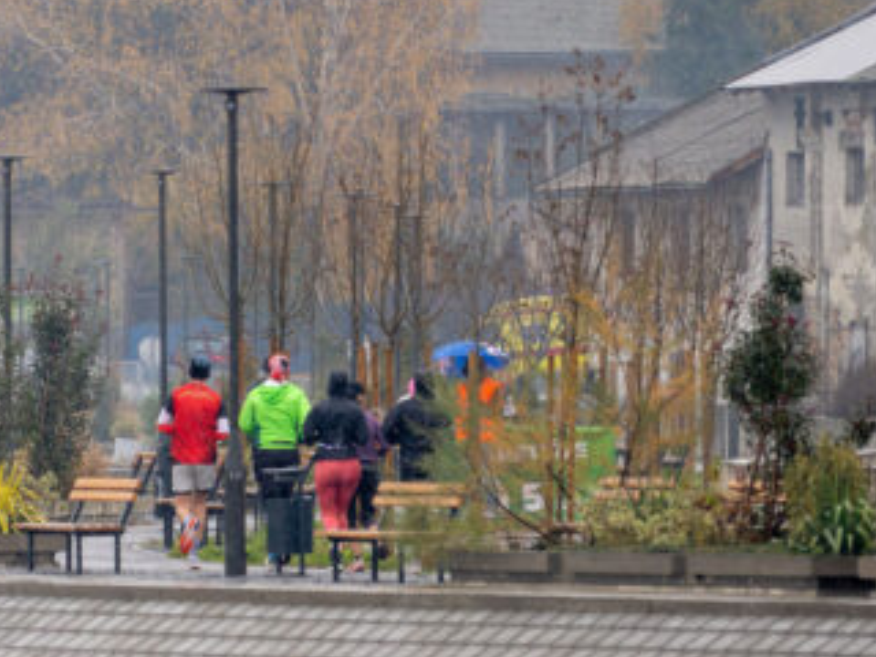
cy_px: 641
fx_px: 18524
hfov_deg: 2.7
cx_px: -116
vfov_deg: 2.0
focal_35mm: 732
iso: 400
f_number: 4
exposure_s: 1/500
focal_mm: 200
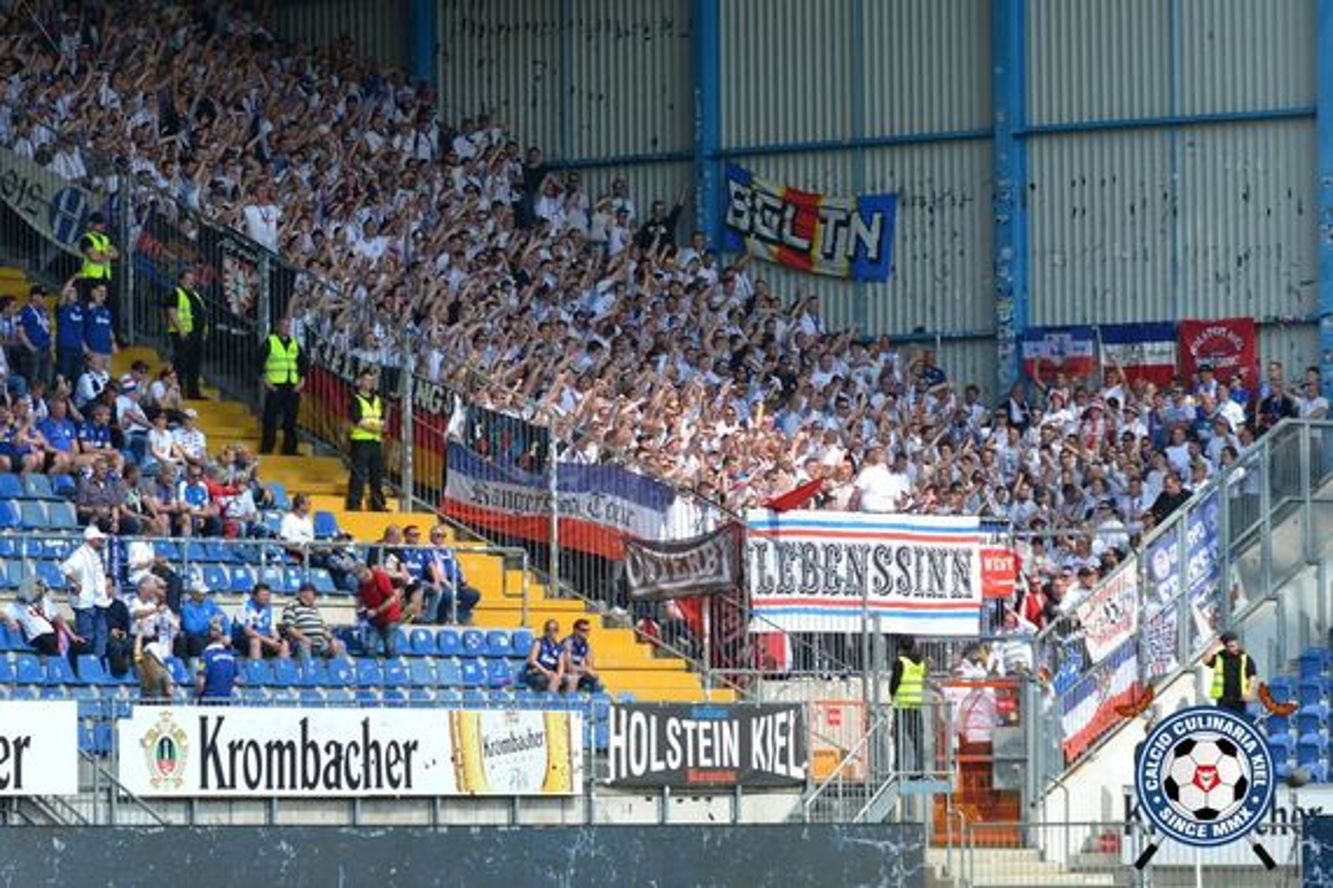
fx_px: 5109
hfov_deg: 14.9
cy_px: 444
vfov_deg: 9.9
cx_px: 666
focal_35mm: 138
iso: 250
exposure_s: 1/1000
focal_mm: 92
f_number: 4.5
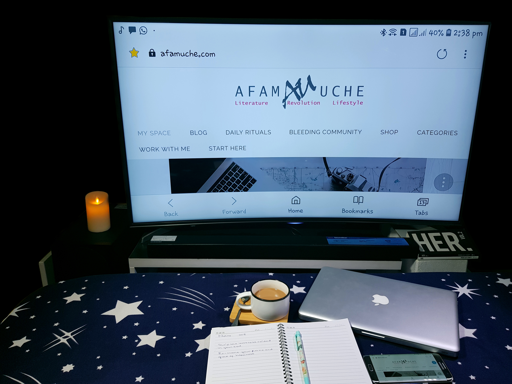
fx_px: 385
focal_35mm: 26
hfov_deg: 67.3
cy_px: 192
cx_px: 256
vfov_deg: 53.1
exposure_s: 1/100
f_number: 1.7
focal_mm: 4.3
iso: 50
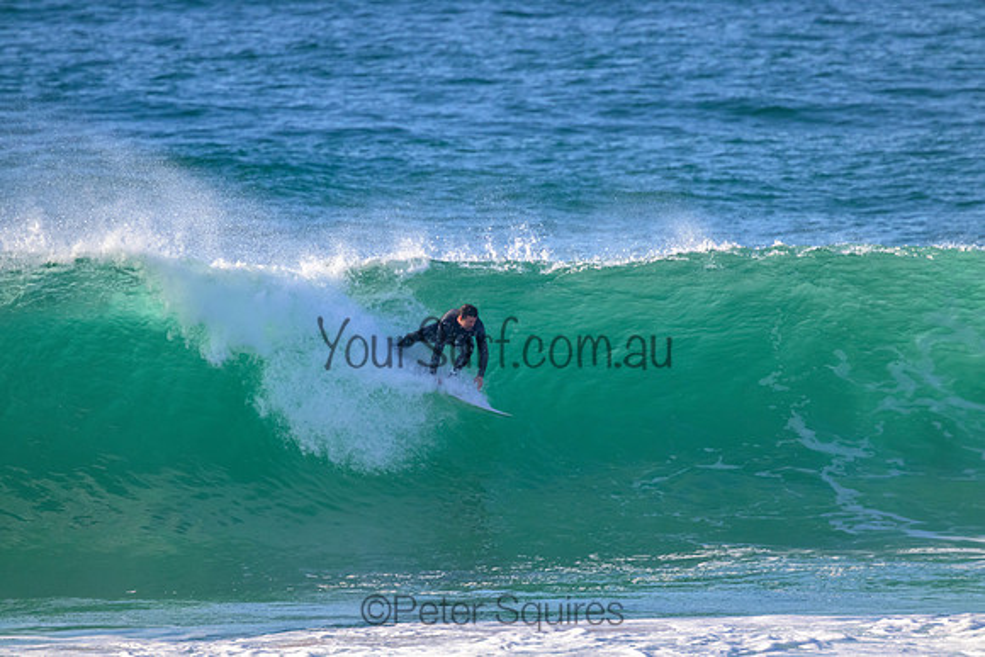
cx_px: 492
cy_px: 328
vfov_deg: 1.7
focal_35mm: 800
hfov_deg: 2.6
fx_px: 21893
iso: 2000
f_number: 11
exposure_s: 1/1250
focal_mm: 800
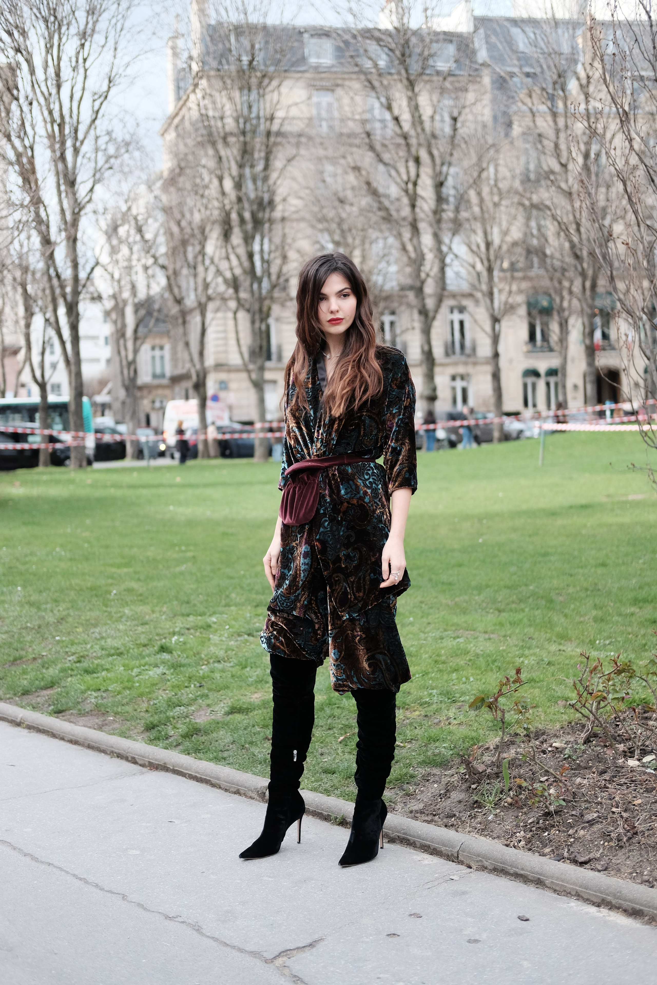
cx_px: 328
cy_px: 492
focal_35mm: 53
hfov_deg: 25.5
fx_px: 1451
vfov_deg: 37.5
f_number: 2
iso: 800
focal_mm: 35
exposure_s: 1/4000
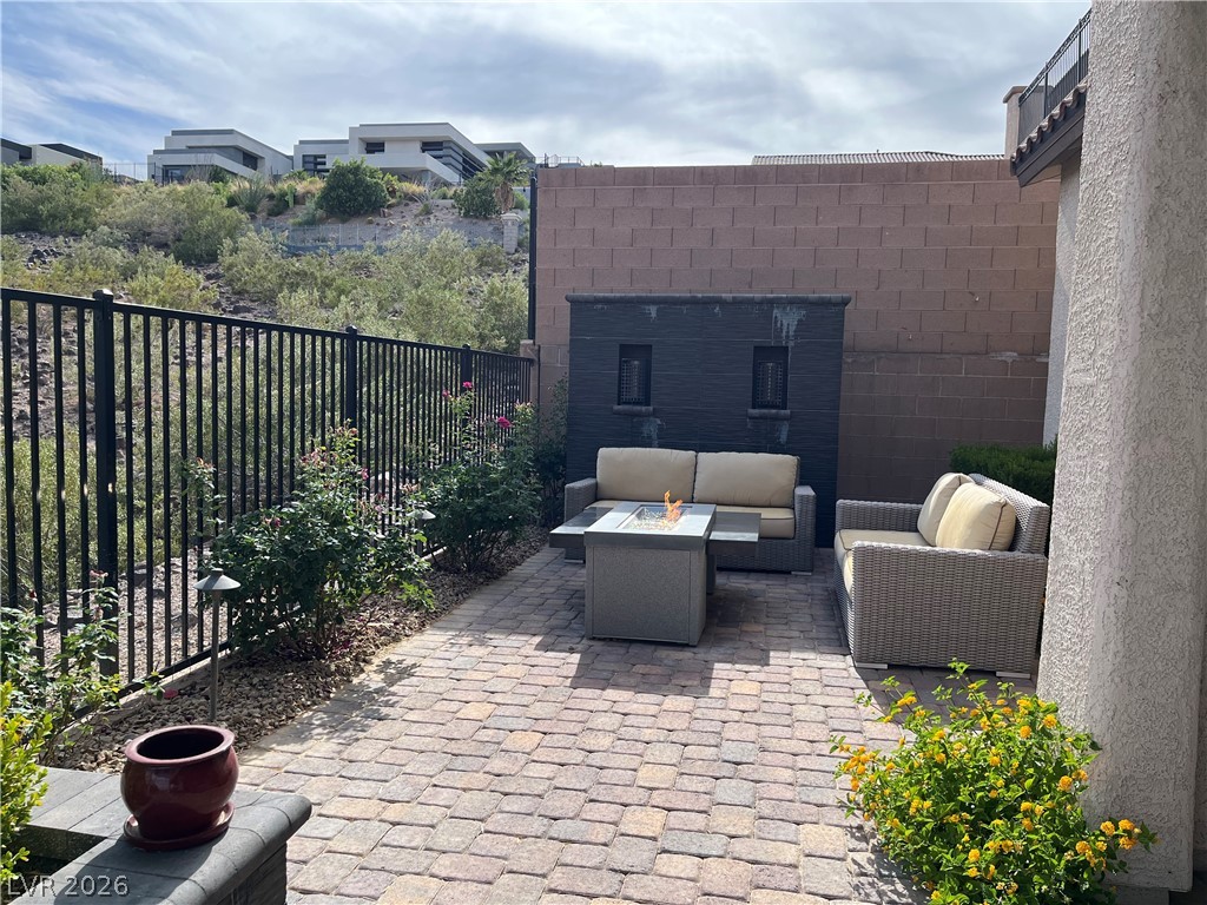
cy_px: 452
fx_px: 907
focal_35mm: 26
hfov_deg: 67.3
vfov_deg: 53.1
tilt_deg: -5.7
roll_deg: -1.3
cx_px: 604
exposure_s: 1/2062
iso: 50
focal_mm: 5.1
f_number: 1.6
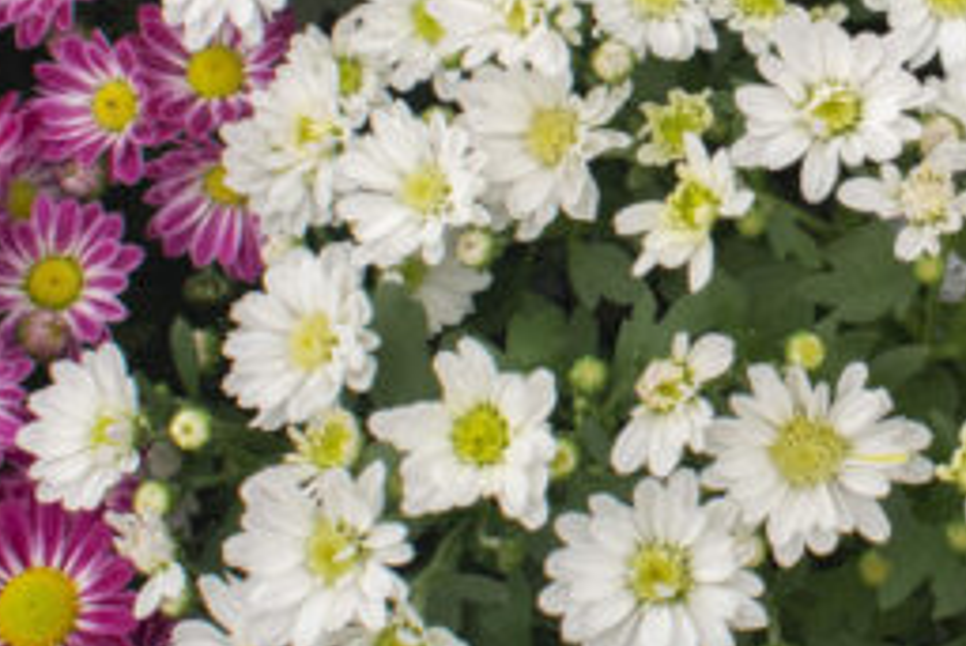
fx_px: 2175
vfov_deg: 16.4
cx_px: 936
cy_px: -68
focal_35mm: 81
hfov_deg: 24.1
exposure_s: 1/250
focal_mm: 18
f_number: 8
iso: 250
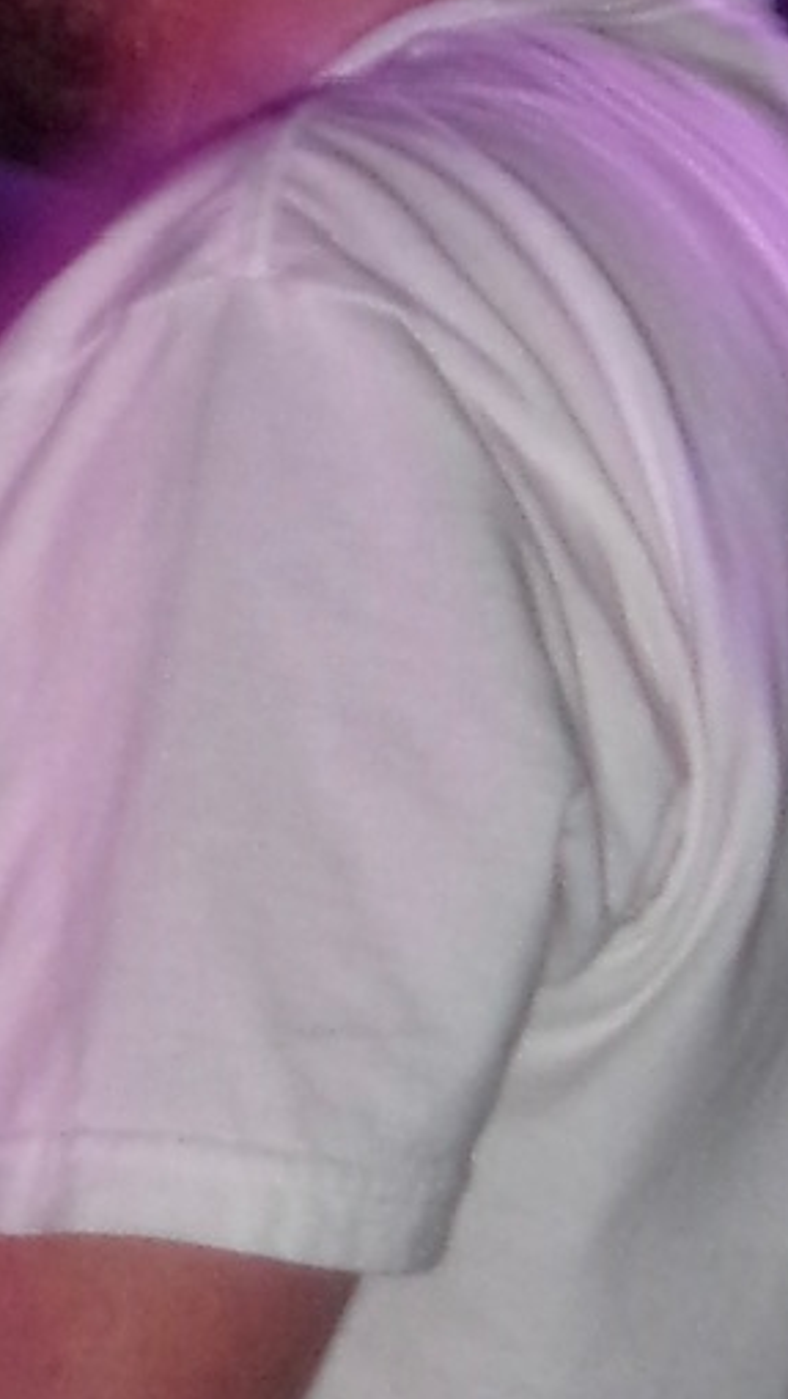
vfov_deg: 9.2
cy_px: -222
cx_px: 1620
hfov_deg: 5.1
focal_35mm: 232
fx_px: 8615
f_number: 4.9
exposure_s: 1/50
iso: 400
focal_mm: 9.5
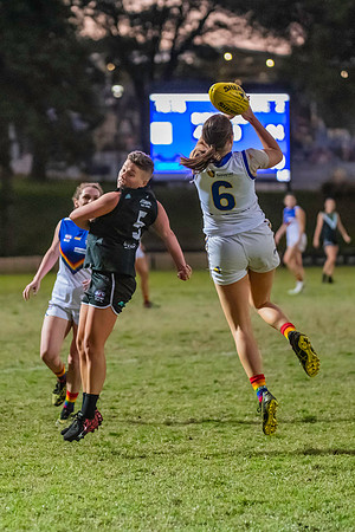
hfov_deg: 6.4
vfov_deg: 9.6
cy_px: 277
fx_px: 3181
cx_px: 87
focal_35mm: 215
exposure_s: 1/1250
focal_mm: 135
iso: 10000
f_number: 2.8
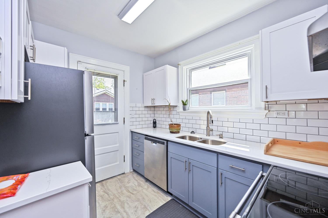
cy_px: 109
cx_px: 164
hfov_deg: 104.3
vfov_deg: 81.2
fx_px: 128
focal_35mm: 14
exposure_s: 1/125
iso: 200
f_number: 5.6
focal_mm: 14
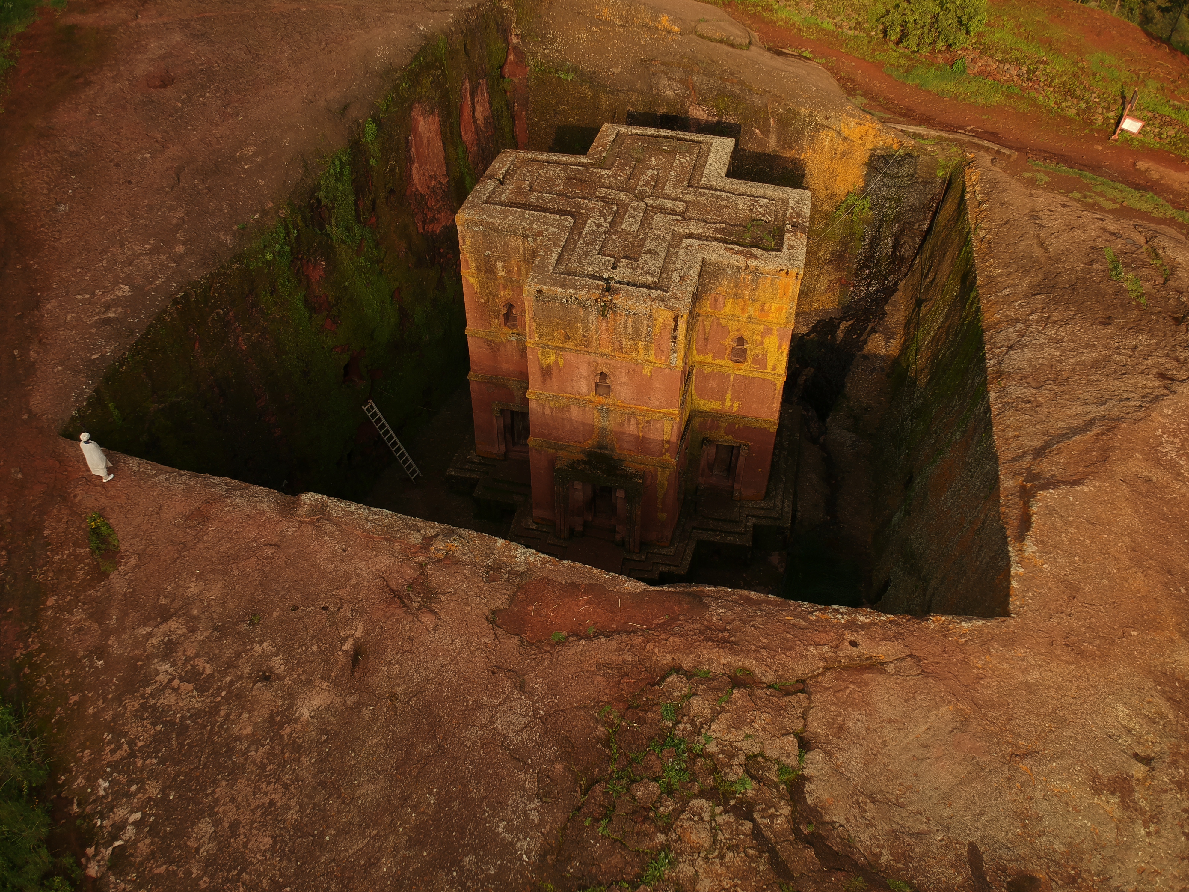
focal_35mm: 25
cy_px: 446
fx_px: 859
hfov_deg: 69.4
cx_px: 594
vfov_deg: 54.9
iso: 100
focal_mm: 4.49
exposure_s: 1/500
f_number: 2.6
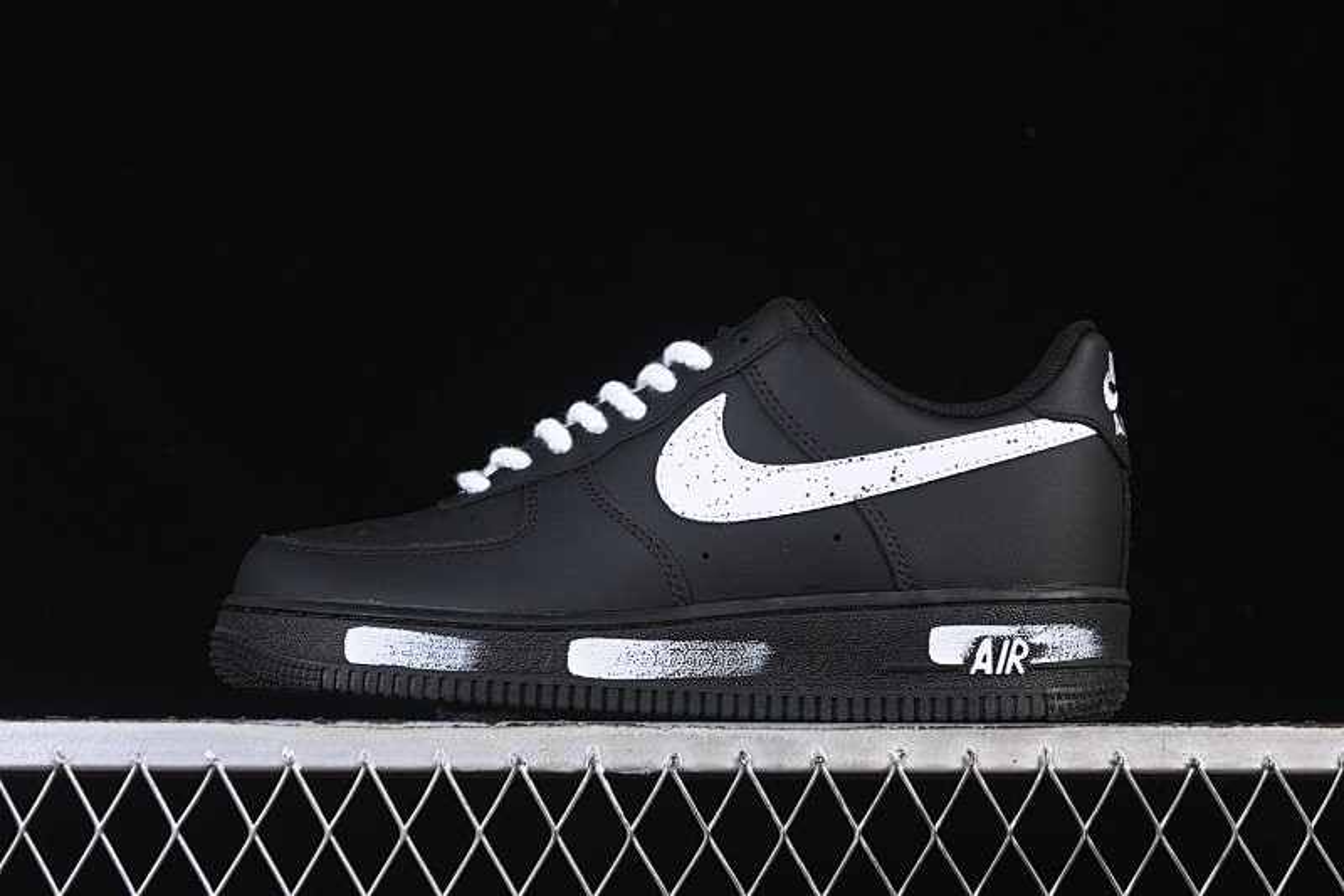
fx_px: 2799
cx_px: 672
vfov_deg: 18.2
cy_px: 448
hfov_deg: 27.0
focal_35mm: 75
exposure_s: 1/60
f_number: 6.3
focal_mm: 50
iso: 160
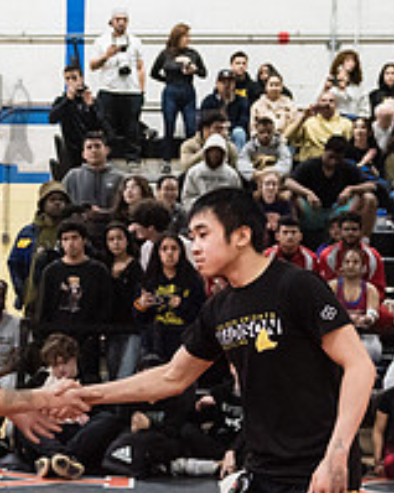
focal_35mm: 104
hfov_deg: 14.6
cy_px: 360
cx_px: 17
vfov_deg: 18.4
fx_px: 1517
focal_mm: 38
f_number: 3.2
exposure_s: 1/320
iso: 8000
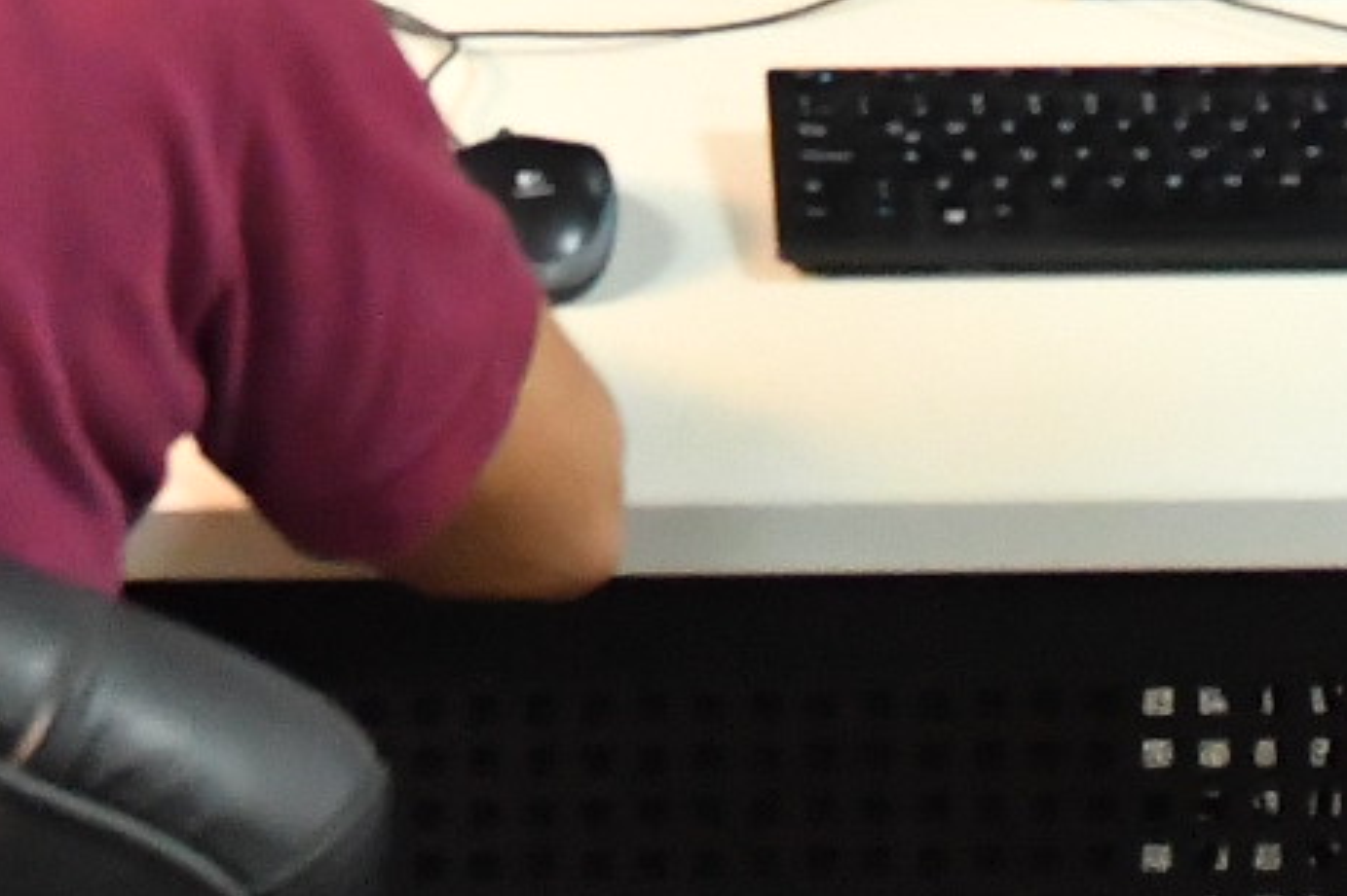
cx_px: 780
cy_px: -1567
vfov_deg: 4.6
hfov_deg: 7.1
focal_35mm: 290
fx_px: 10846
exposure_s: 1/160
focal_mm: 32
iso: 3200
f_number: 4
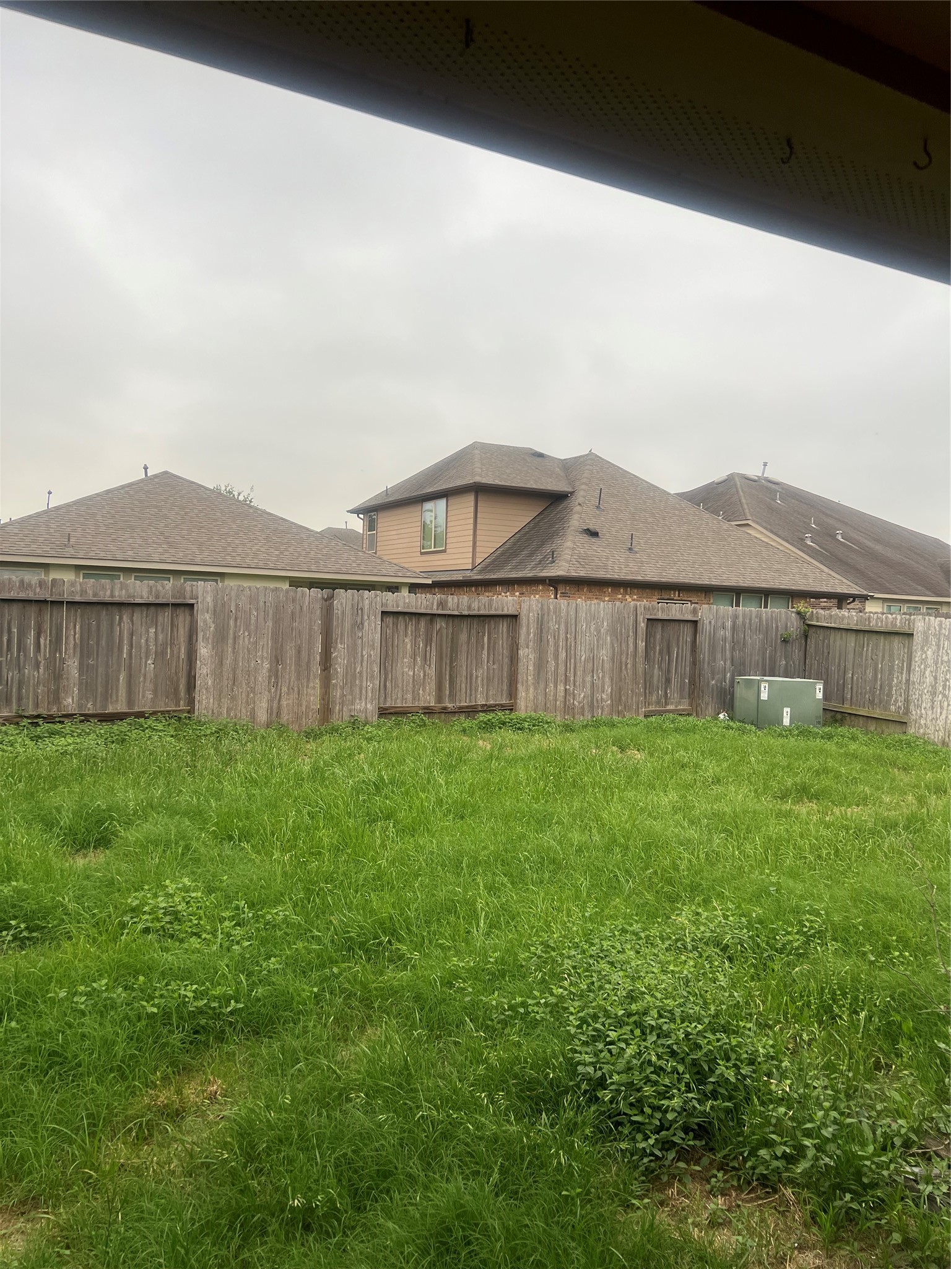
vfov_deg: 67.3
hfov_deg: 53.1
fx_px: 952
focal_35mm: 26
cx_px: 476
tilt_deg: -1.8
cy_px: 634
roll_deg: -1.9
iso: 50
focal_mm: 5.7
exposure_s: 1/405
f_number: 1.5
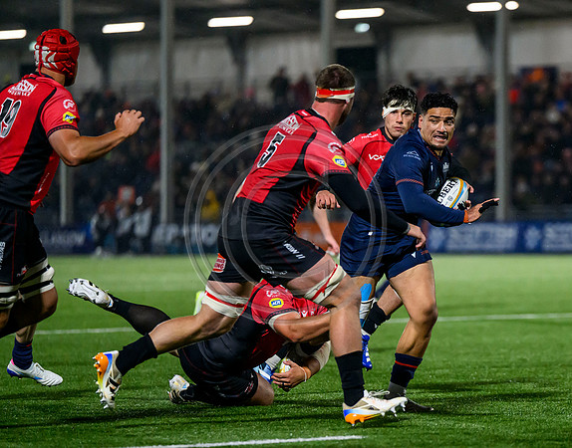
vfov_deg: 5.3
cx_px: 430
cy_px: 287
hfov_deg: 6.8
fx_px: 4842
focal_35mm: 288
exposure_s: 1/2000
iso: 6400
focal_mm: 200
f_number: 3.2
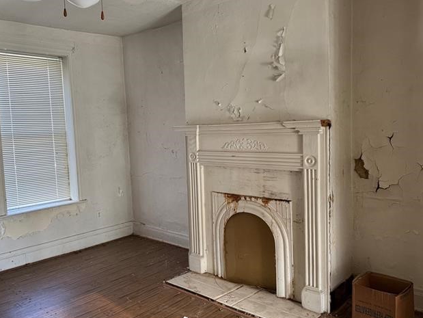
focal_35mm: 31
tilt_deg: -6.3
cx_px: 180
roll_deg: +2.1
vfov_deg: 45.5
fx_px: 379
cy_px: 161
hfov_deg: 58.1
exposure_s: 1/60
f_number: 1.78
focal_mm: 6.76
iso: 320
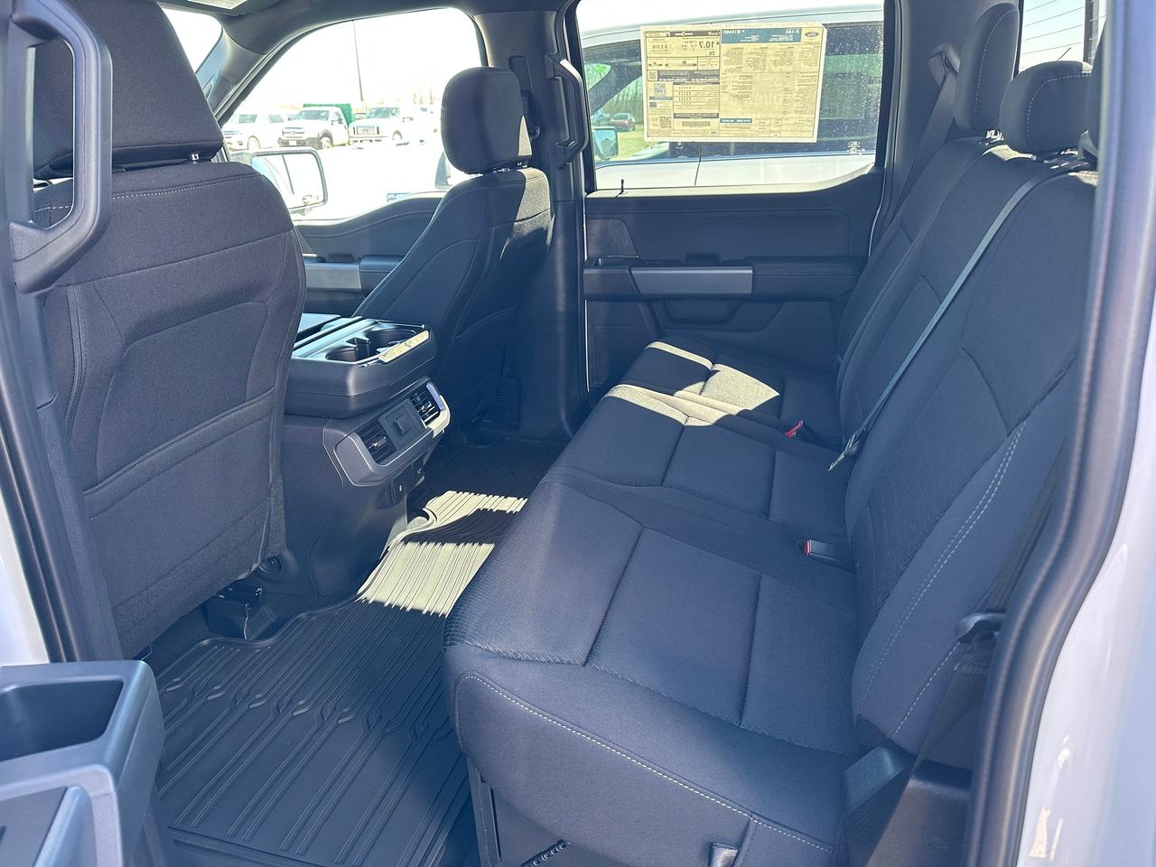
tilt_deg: -20.6
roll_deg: +1.7
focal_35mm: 24
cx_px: 578
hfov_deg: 71.6
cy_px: 434
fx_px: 801
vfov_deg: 56.8
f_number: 1.78
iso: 125
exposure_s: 1/121
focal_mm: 6.86
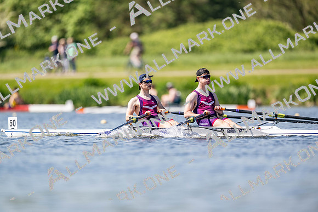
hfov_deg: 3.4
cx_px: 159
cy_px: 106
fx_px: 5301
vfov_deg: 2.3
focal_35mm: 600
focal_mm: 600
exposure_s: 1/2500
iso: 280
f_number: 4
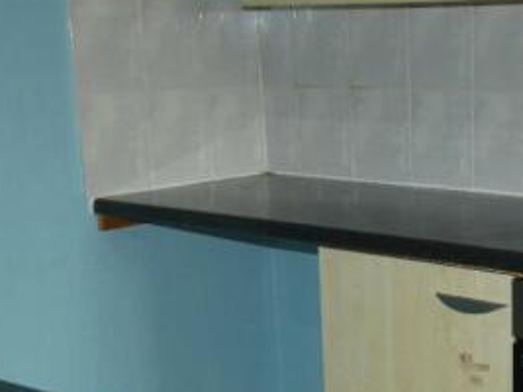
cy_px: 305
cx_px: 481
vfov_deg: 20.8
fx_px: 1057
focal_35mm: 70
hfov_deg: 26.7
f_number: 3.4
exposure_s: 1/60
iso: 200
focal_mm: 5.8
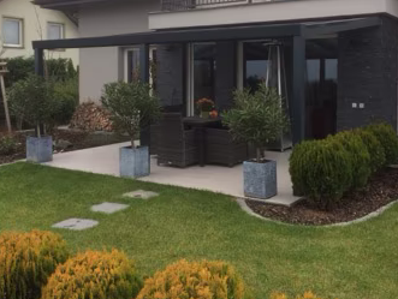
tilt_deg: -3.1
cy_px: 91
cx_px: 208
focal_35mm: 42
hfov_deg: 44.7
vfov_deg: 34.0
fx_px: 483
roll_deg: +0.1
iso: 32
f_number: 2.2
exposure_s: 1/125
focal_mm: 4.15
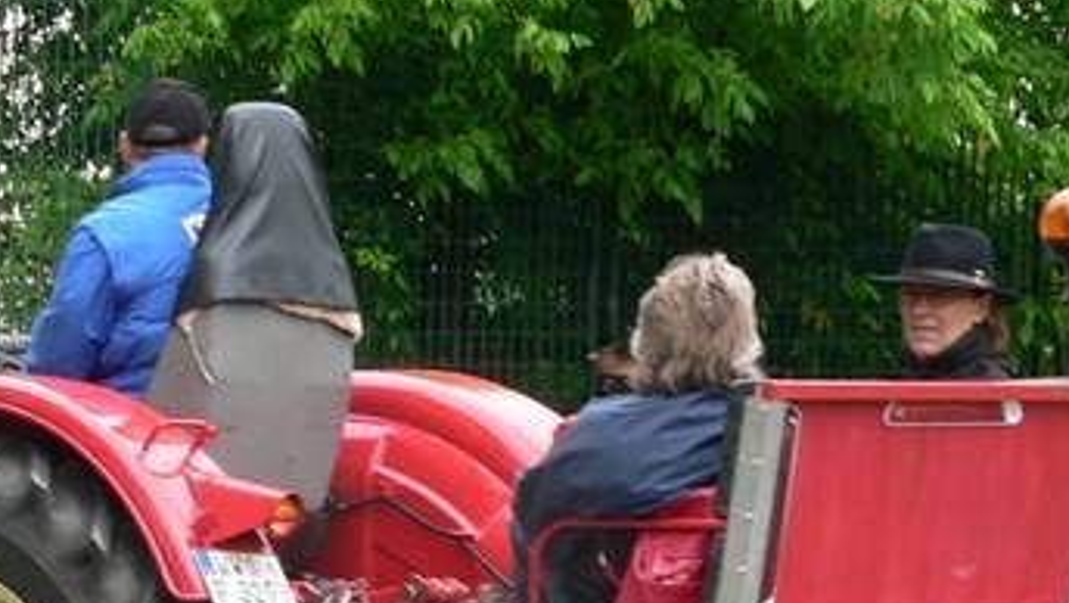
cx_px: 131
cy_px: 364
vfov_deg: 5.3
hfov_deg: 9.4
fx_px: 6467
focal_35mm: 228
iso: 80
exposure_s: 1/160
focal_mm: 15
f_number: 4
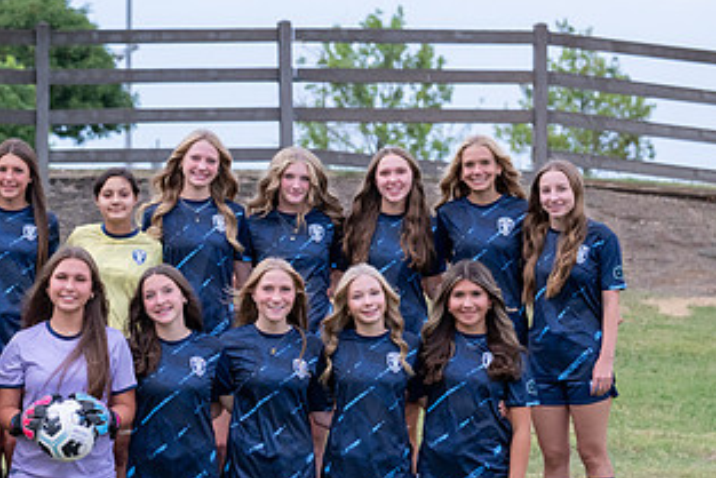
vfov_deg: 11.4
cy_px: 366
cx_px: 49
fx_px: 2388
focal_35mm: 120
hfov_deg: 16.8
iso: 1250
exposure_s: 1/640
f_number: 2.8
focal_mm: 50
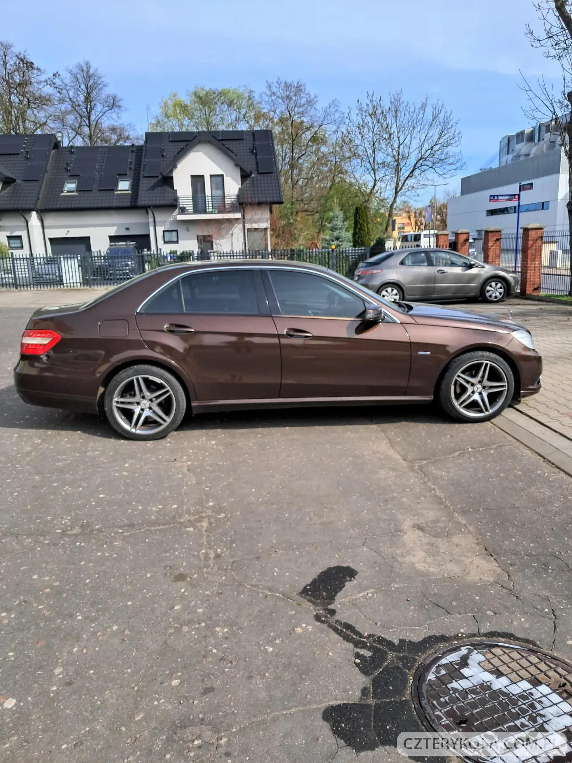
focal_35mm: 27
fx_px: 595
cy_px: 382
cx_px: 286
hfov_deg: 51.3
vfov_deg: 65.3
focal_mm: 4
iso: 50
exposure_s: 1/603
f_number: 1.8
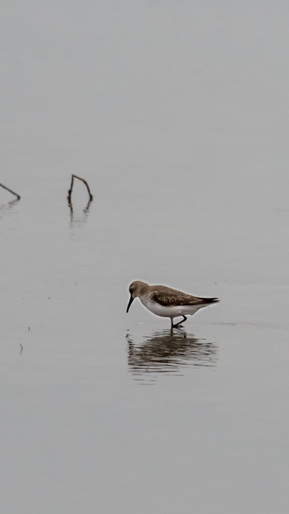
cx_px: 355
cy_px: 257
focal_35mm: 970
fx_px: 13216
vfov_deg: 2.2
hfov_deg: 1.3
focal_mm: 410
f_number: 7.1
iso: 1000
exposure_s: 1/4000
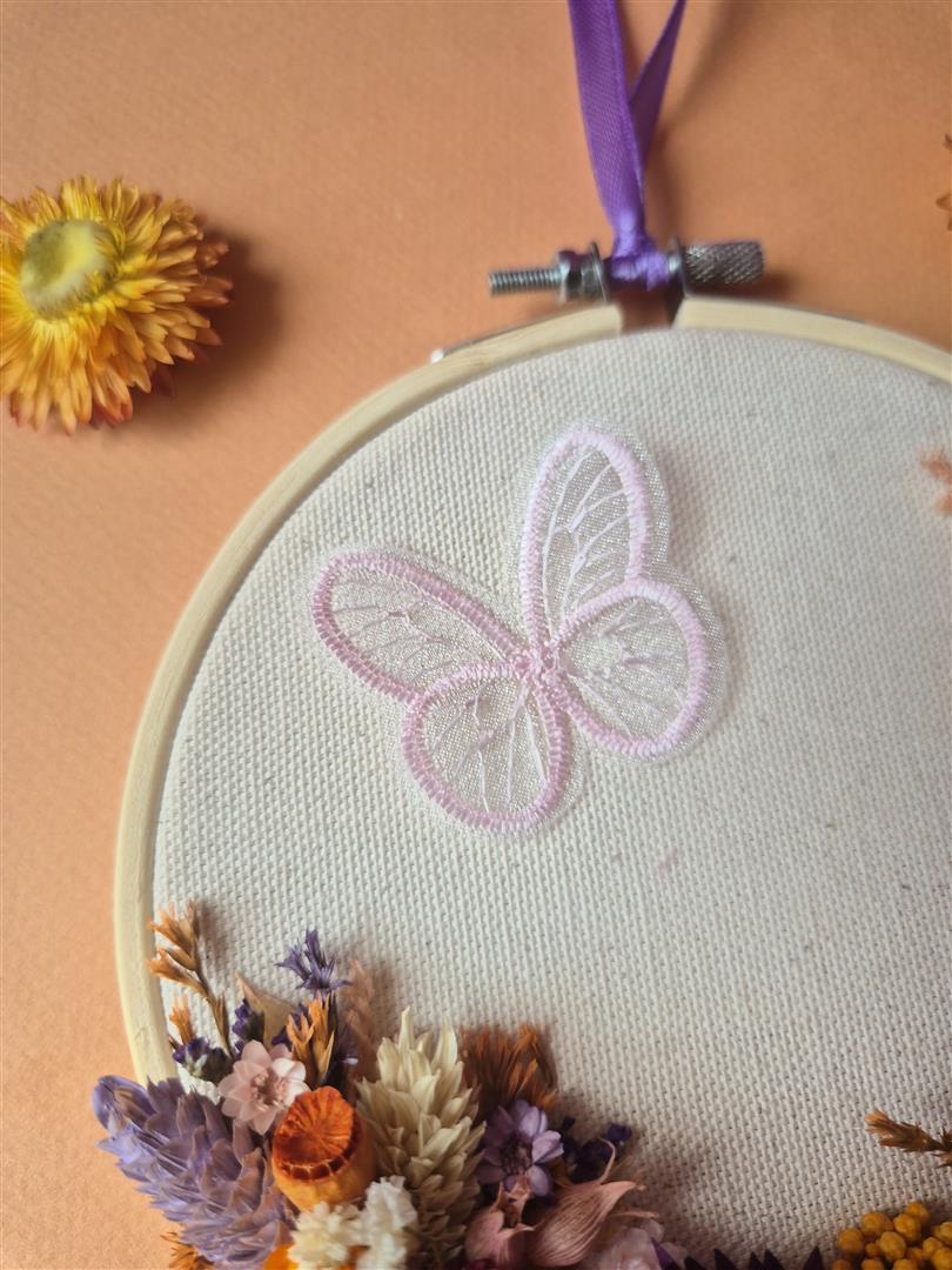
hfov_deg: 58.9
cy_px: 635
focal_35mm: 23
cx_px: 476
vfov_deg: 73.9
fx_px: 843
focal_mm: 5.4
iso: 25
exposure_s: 1/194
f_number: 1.8
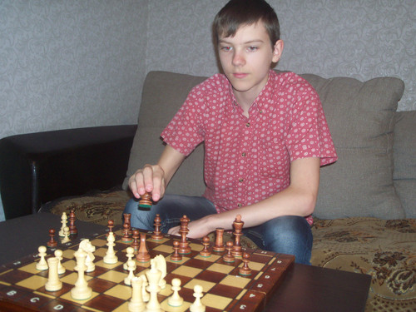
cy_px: 156
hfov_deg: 52.6
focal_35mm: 35
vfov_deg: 40.7
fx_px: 421
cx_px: 208
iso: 100
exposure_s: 1/30
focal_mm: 6.3
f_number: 3
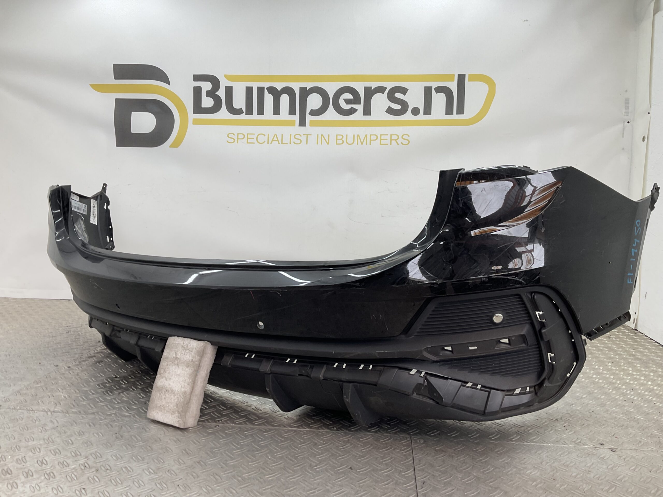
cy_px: 248
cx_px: 332
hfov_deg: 61.7
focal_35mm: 29
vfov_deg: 48.2
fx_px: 555
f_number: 1.8
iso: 16
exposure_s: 1/110
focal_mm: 3
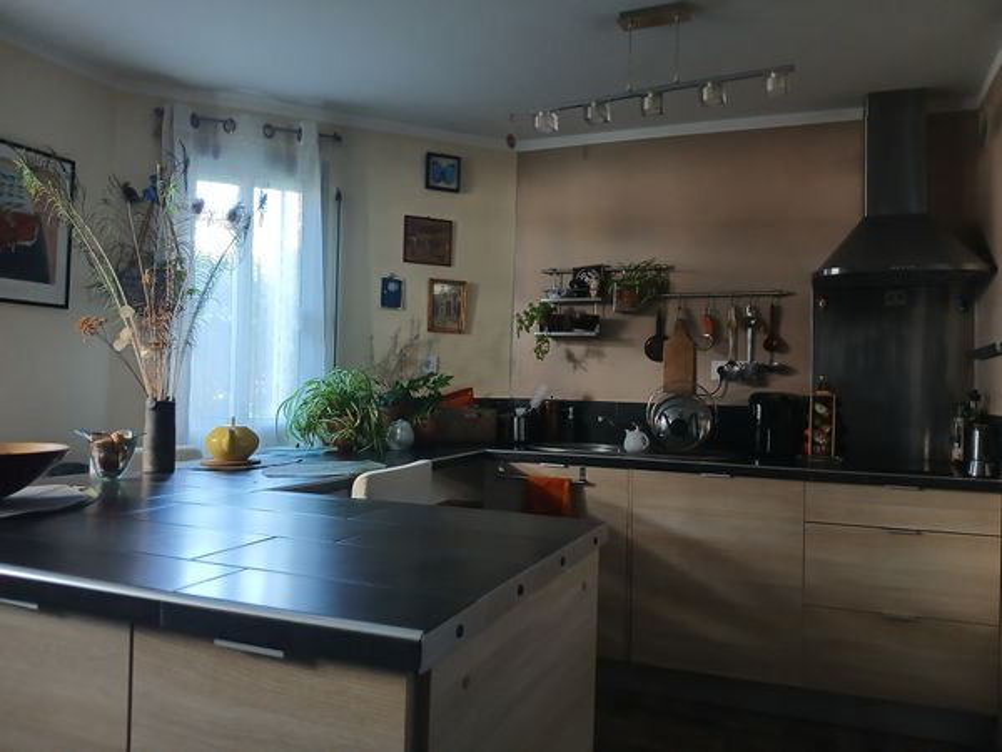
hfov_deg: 67.3
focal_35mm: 26
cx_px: 501
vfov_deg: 53.1
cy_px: 376
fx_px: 753
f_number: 1.8
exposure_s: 1/50
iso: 250
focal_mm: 3.98
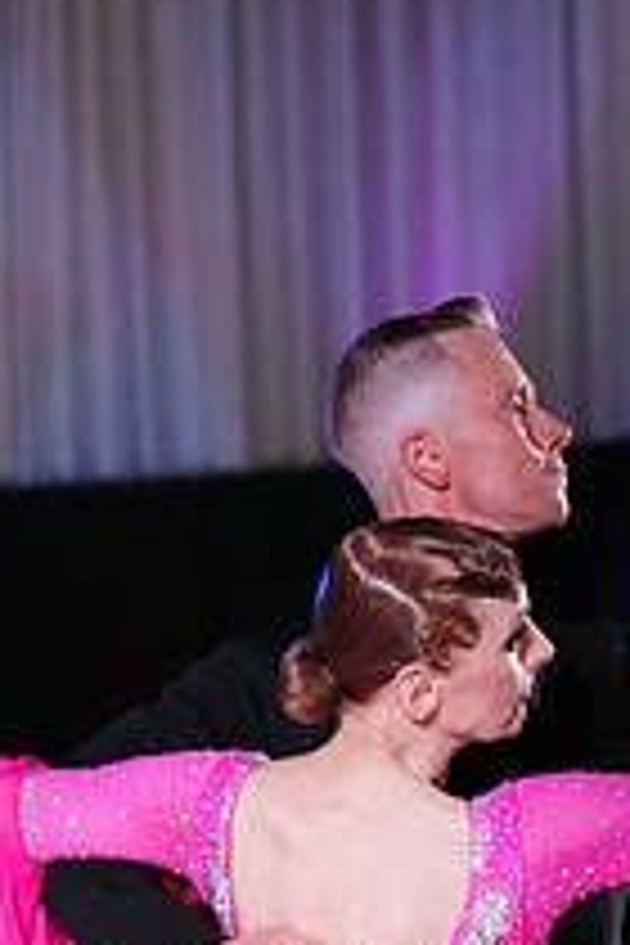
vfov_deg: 7.0
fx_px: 7612
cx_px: 529
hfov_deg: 4.7
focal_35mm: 290
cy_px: 1202
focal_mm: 105
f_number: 4
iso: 3200
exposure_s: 1/400
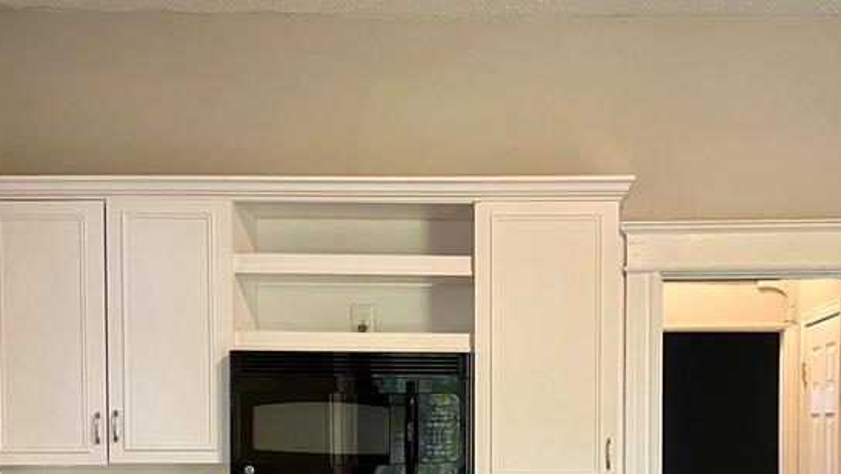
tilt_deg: -1.9
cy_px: 468
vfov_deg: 21.9
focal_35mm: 53
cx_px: 555
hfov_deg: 38.7
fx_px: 1182
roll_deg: +0.0
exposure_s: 1/60
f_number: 1.8
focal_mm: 4.25
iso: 200
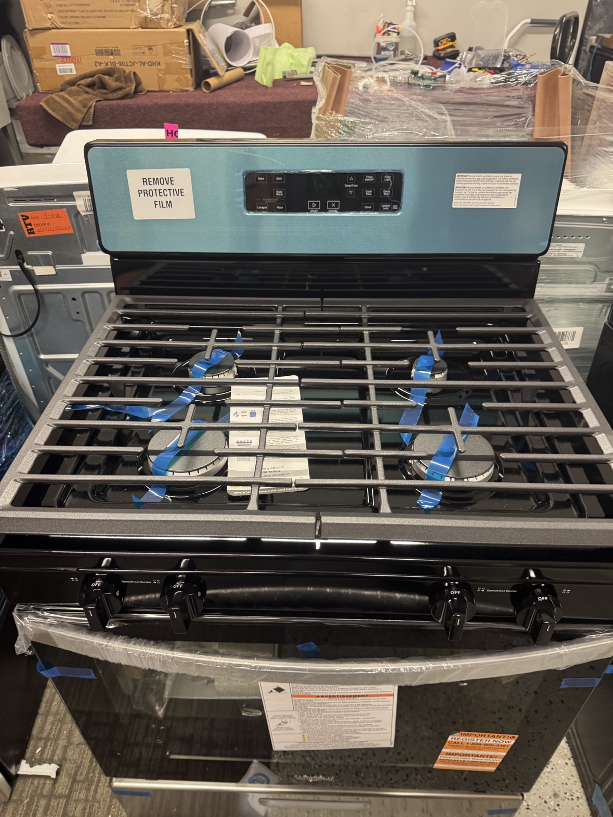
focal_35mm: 24
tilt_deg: -36.4
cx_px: 306
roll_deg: +1.4
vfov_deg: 71.6
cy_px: 408
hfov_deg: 56.8
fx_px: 567
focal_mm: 6.76
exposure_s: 1/60
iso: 250
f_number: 1.78
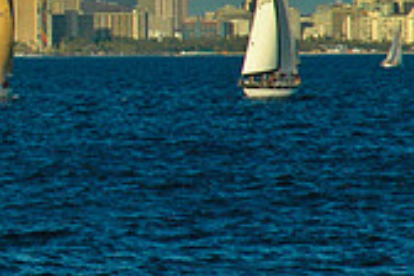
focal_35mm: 362
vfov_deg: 3.8
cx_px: -242
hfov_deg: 5.6
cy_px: 5
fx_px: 4163
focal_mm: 70
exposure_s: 1/400
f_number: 10
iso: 800
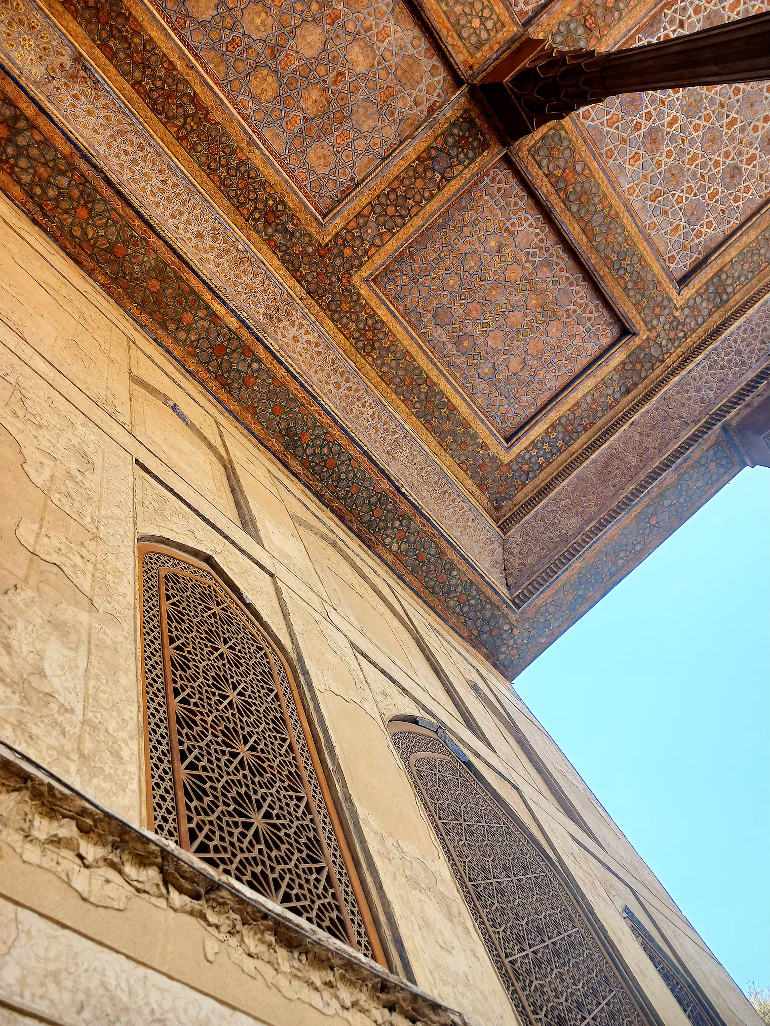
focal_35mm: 27
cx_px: 385
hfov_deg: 51.4
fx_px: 801
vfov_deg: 65.3
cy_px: 513
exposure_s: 1/112
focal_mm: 4
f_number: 1.8
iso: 20
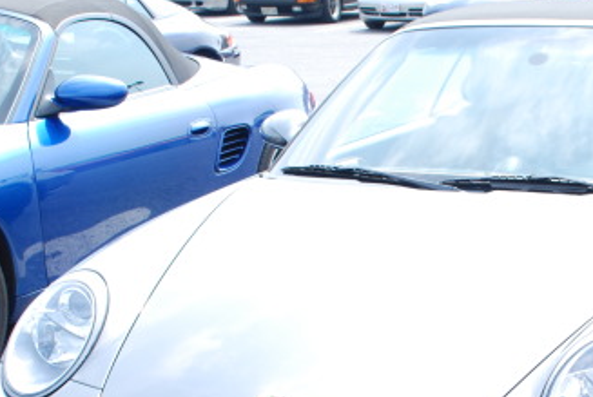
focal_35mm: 91
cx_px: 481
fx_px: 1501
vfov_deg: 14.9
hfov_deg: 22.0
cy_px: 348
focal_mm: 31
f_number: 9
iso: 100
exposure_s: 1/60
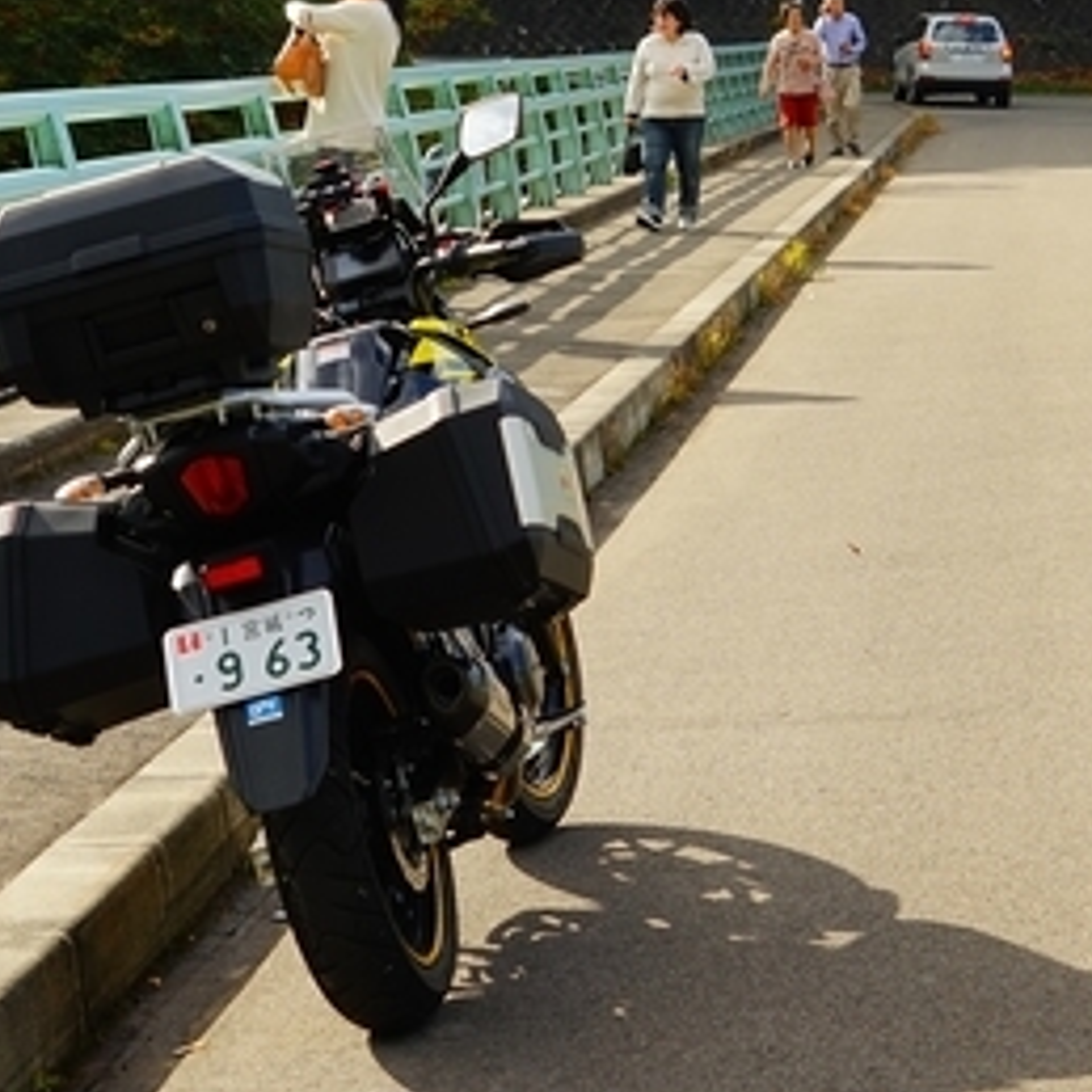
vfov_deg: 16.3
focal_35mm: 105
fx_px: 3747
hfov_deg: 16.3
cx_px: 1054
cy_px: 89
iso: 100
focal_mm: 40
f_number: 7.1
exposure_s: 1/160
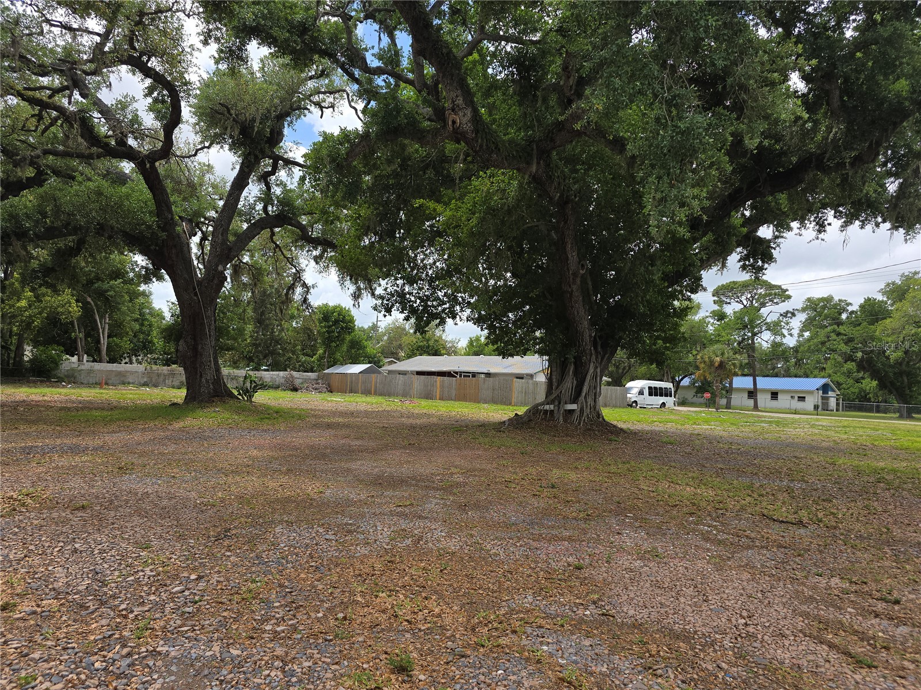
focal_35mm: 23
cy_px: 345
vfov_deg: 58.9
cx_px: 460
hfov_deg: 73.9
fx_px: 612
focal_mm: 6.3
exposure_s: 1/671
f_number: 1.7
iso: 12
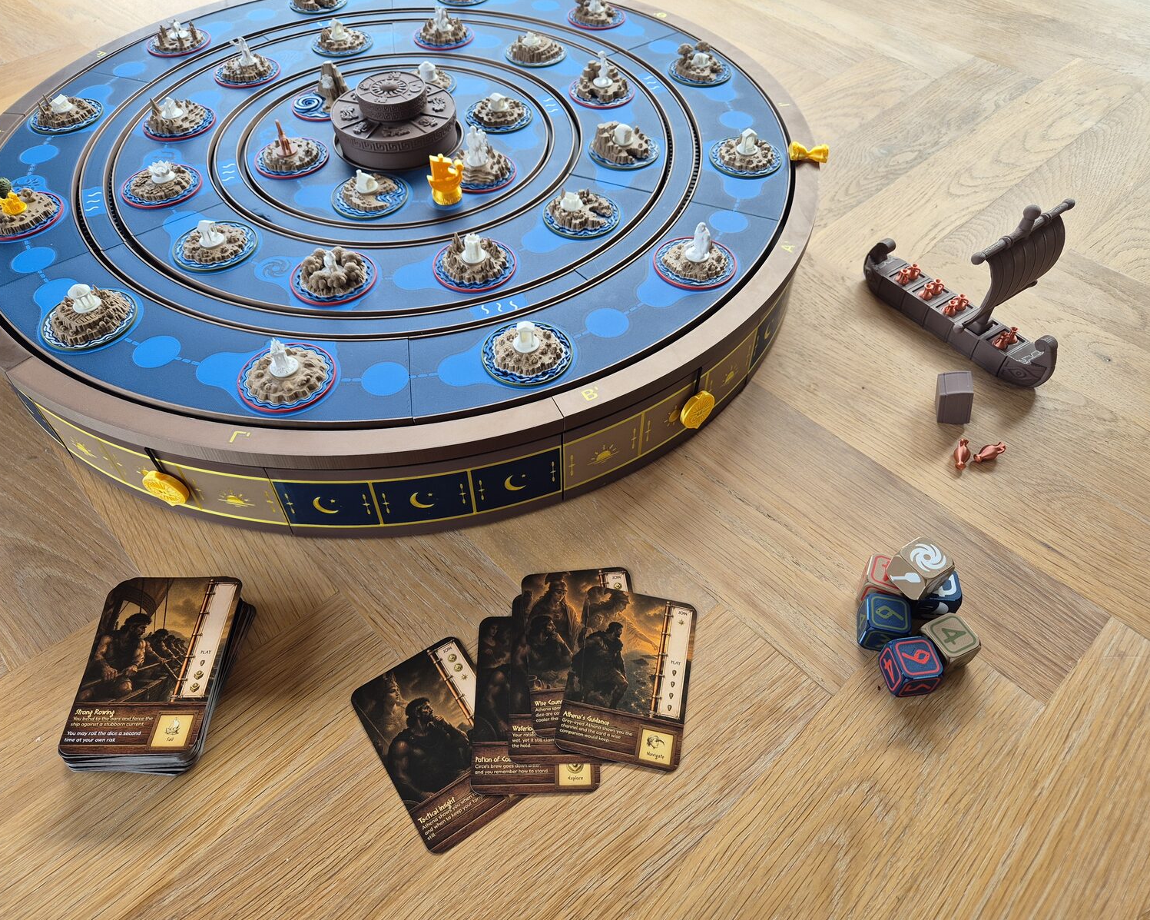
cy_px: 460
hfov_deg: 70.3
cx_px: 580
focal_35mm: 24
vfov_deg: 58.8
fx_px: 817
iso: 80
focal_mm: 5.4
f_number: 1.8
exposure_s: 1/180
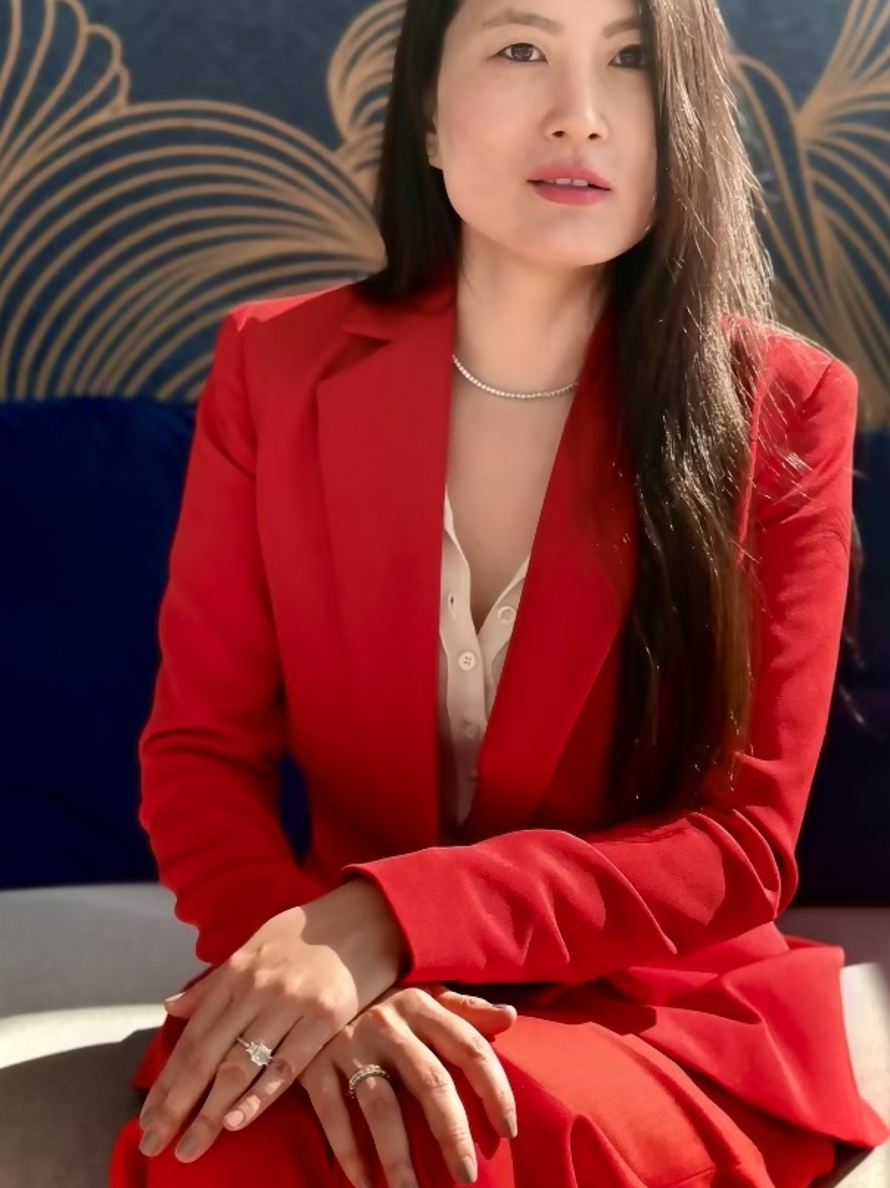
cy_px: 554
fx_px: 2092
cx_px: 463
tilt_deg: -11.0
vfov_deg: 31.7
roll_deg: -0.9
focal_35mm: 61
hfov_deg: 24.0
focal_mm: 6.86
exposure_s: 1/740
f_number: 1.78
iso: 80
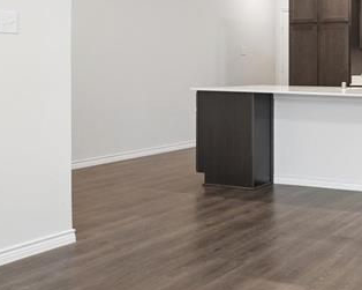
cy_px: 79
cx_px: 354
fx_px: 541
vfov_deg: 29.5
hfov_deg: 34.0
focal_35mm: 51
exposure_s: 1/5
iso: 100
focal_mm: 11
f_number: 8
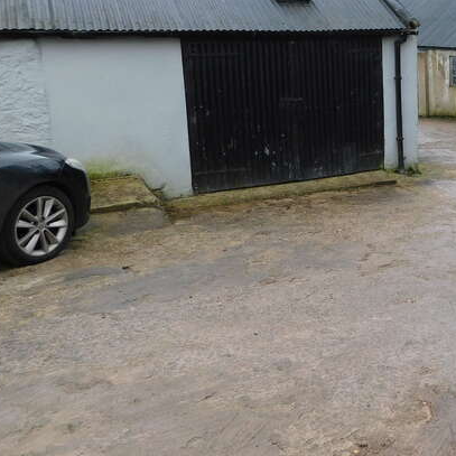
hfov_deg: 33.3
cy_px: 153
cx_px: 487
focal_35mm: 45
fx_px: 671
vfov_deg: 37.2
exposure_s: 1/125
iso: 125
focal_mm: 4
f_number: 3
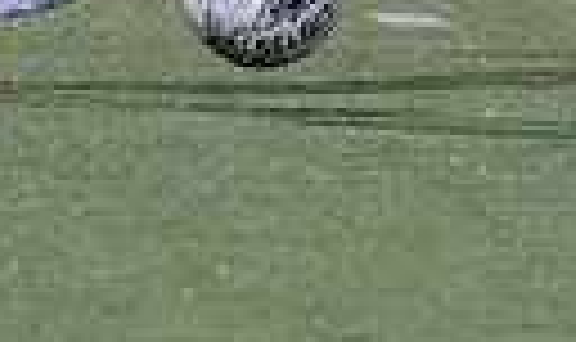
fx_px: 22742
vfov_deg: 0.9
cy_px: -339
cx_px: 1124
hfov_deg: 1.4
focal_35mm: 1469
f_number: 2.8
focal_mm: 200
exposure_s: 1/1000
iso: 3200
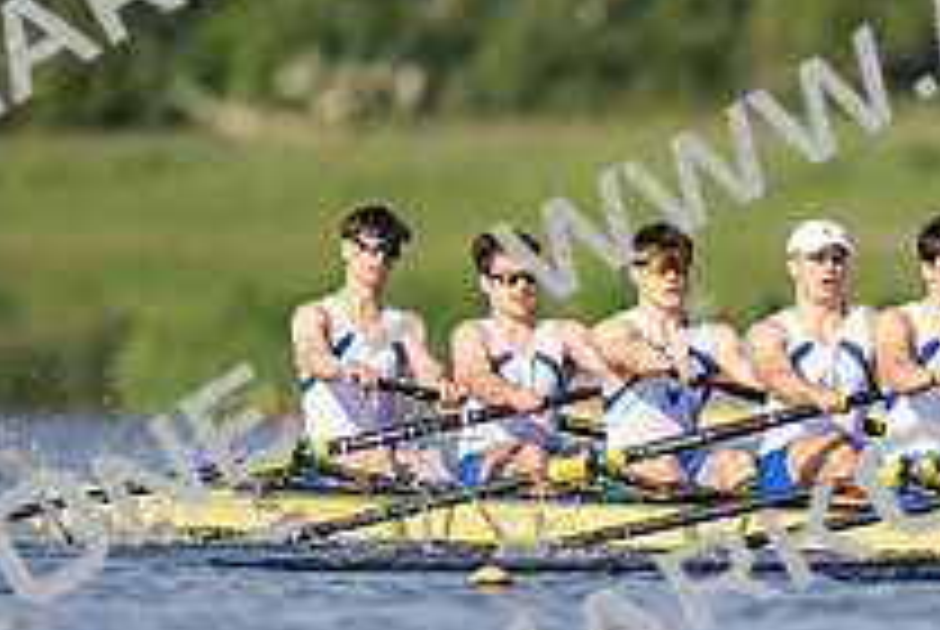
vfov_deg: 0.8
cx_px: 1048
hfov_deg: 1.2
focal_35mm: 1663
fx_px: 43483
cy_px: 313
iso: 250
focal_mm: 600
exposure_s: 1/2500
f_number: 4
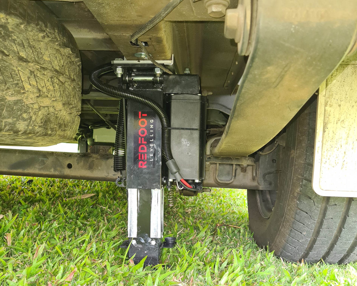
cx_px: 178
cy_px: 173
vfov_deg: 43.1
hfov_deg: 52.8
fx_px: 359
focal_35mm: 34
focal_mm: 5.4
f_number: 1.8
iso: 125
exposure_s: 1/50
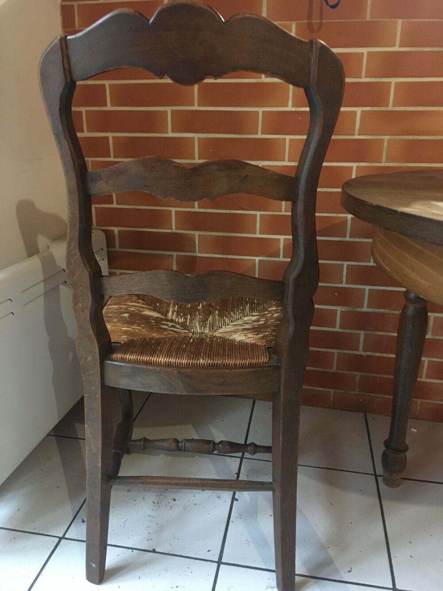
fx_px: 495
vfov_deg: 61.7
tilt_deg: -20.9
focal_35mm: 29
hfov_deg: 48.2
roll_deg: -0.4
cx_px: 222
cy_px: 296
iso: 400
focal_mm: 4.15
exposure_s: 1/17
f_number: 2.2
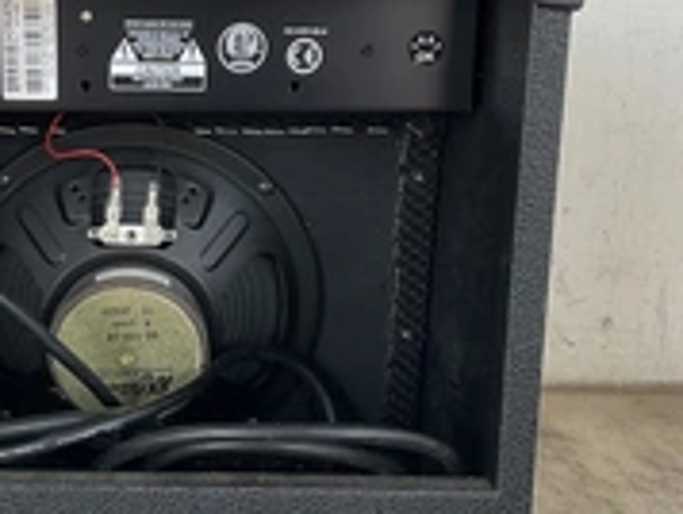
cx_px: 134
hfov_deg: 29.1
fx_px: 1284
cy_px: 265
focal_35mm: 65
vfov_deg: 22.6
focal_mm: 3
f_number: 1.8
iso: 40
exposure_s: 1/122
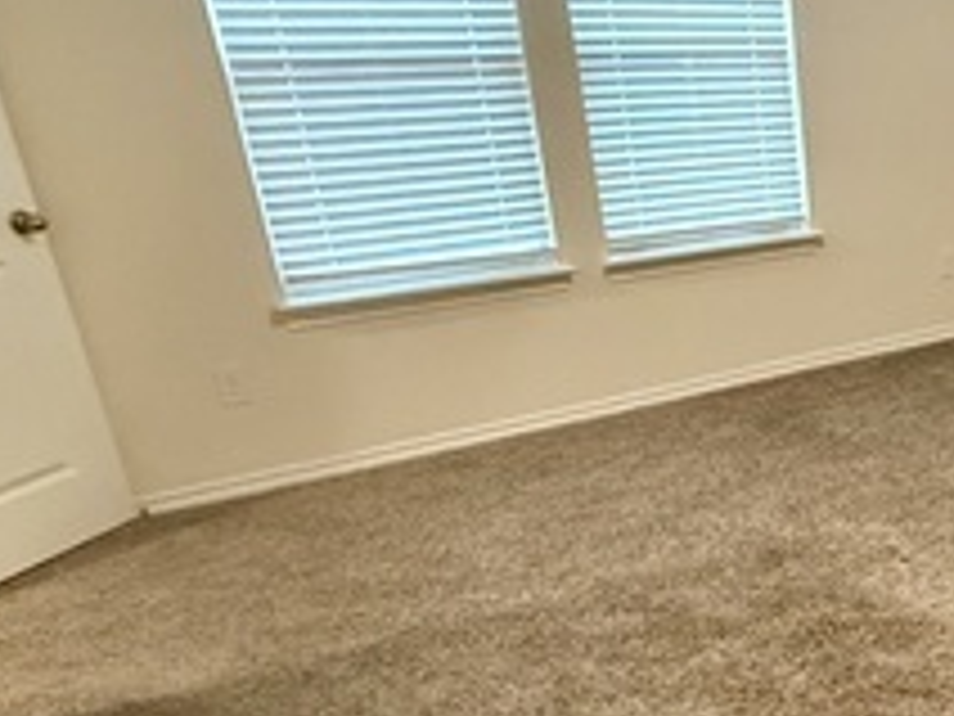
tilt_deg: -23.1
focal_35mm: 44
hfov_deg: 35.5
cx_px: 1091
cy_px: 527
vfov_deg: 32.3
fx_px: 1213
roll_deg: -0.4
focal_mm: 2.22
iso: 640
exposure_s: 1/60
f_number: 2.2
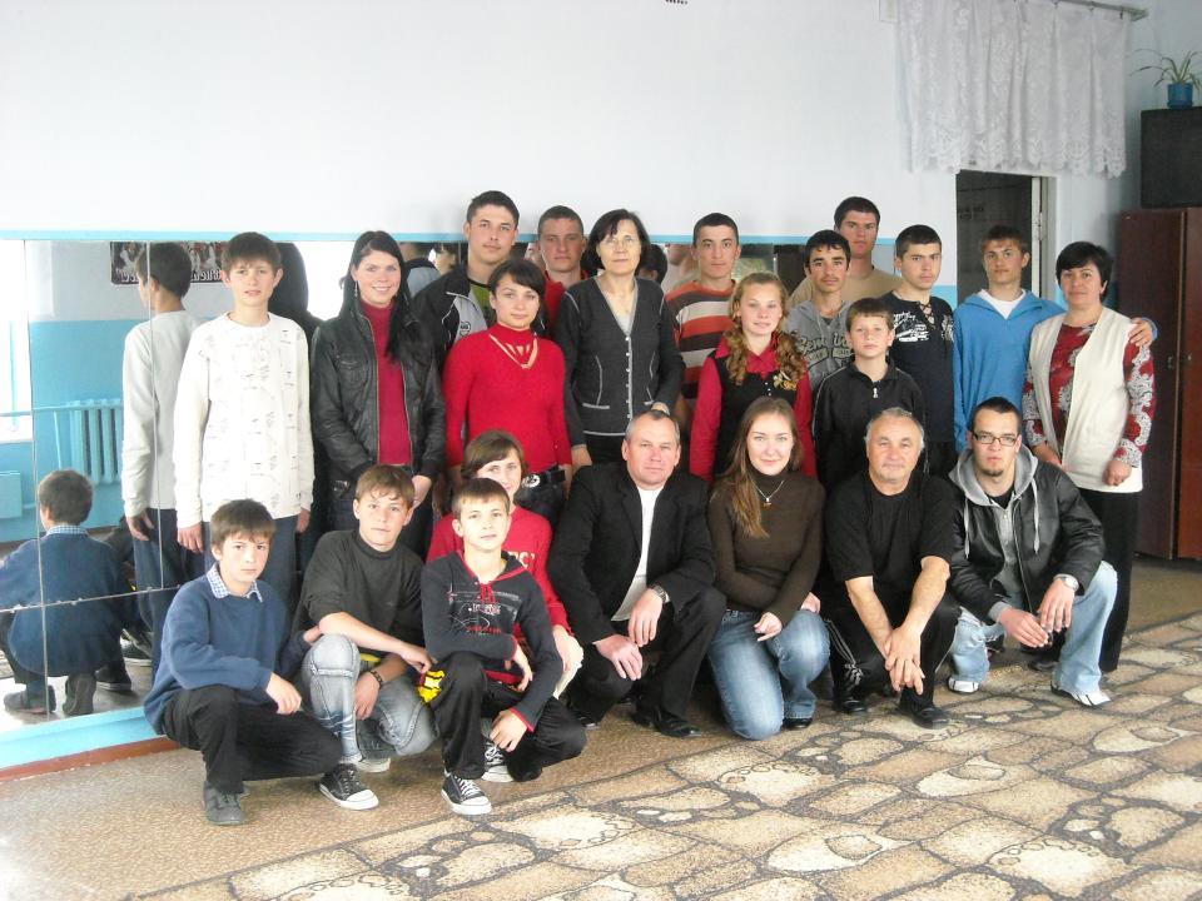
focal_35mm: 49
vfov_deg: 29.7
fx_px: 1701
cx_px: 601
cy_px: 450
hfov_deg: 38.9
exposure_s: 1/54
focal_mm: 7.92
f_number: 3.2
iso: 400
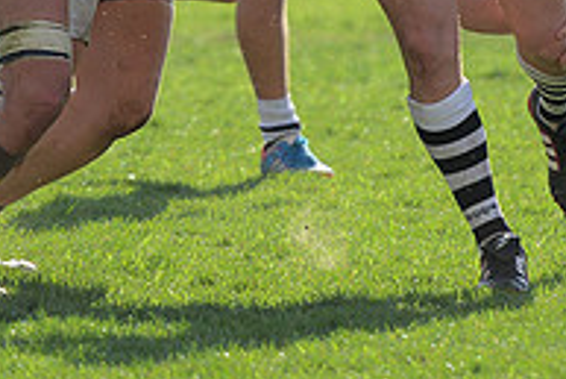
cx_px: -12
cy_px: -107
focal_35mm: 587
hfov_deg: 3.5
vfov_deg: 2.3
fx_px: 9236
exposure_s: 1/1250
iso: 320
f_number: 2.8
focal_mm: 195
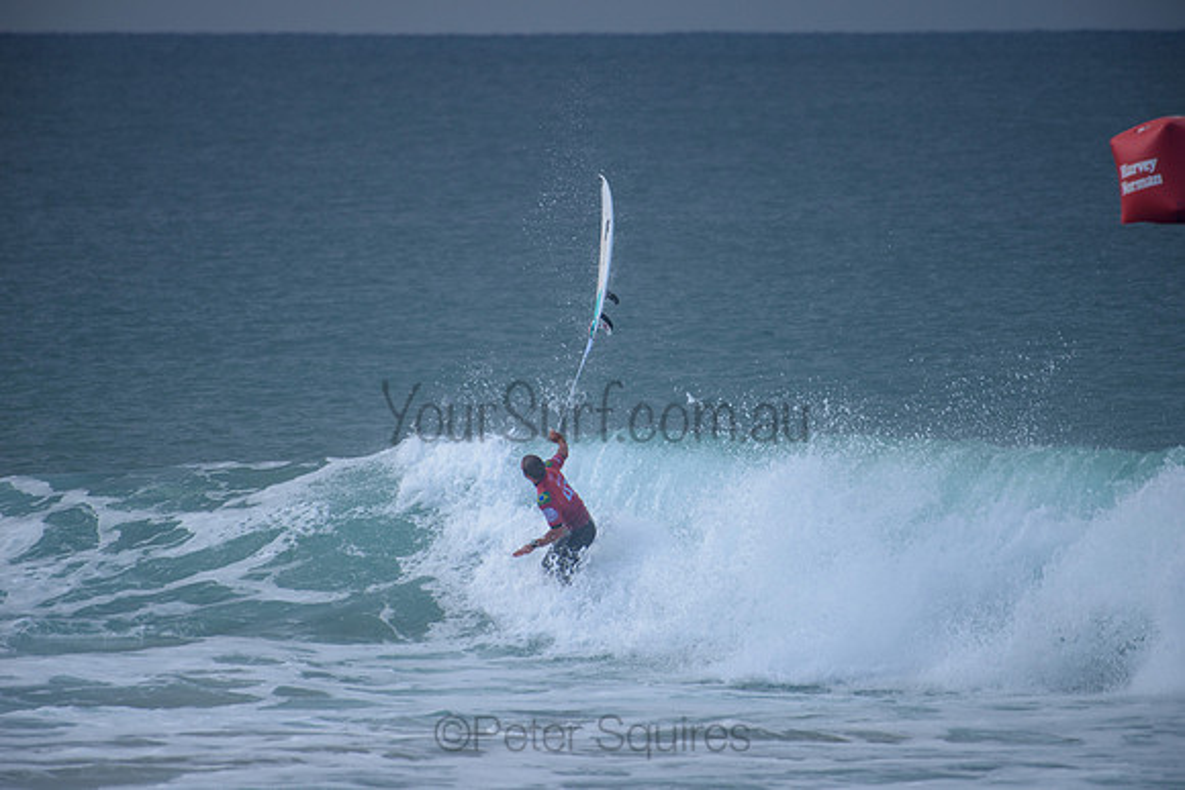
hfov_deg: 4.1
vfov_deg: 2.7
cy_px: 395
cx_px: 592
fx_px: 16749
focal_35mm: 509
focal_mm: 500
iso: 280
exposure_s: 1/2000
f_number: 5.6
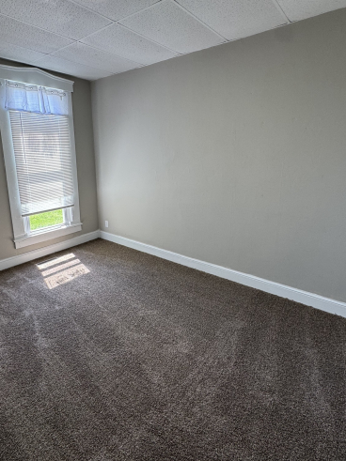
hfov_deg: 68.5
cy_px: 202
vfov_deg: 84.3
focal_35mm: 19
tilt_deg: -12.7
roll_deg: +1.1
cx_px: 159
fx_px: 253
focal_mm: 2.22
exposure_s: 1/120
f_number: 2.2
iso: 100
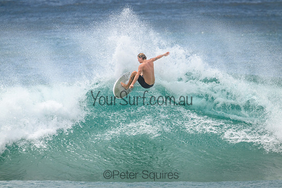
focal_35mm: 800
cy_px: 94
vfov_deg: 1.7
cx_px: 141
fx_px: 6268
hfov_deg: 2.6
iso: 900
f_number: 11
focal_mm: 800
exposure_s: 1/2000
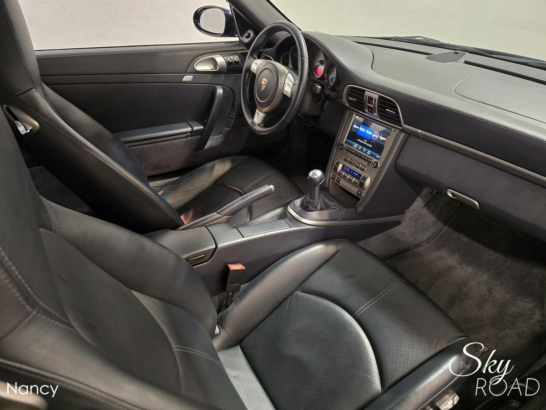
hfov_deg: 73.9
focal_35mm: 23
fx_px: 363
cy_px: 205
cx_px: 273
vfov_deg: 58.9
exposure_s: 1/25
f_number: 1.7
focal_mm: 6.3
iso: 1250
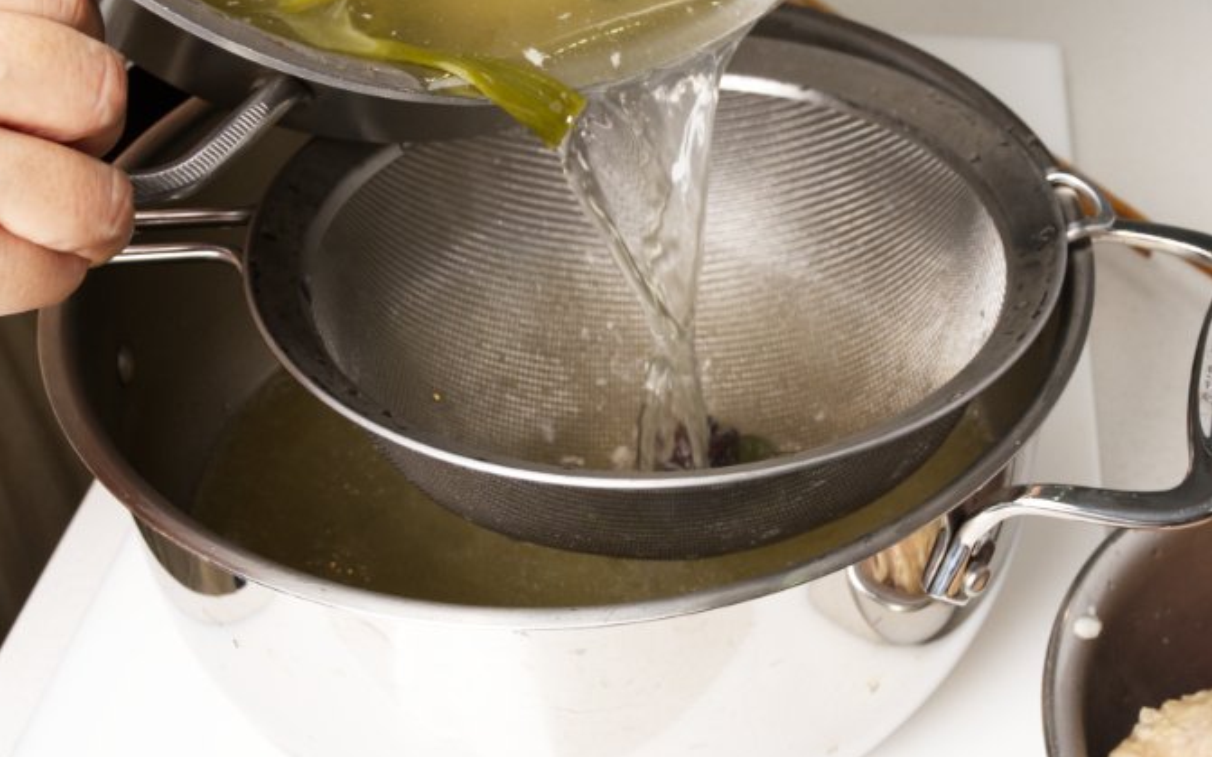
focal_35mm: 52
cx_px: 824
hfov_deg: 38.4
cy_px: 272
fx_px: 1714
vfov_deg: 24.8
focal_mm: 28.5
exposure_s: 1/400
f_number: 8
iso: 1000
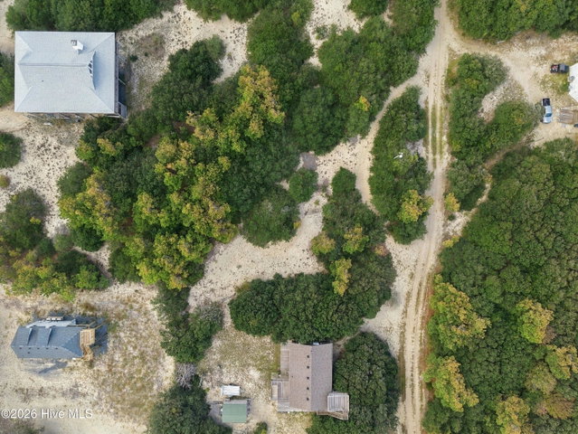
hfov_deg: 71.6
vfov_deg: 56.9
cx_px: 289
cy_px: 217
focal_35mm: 24
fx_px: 401
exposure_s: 1/400
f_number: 1.8
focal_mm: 8.7
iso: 140
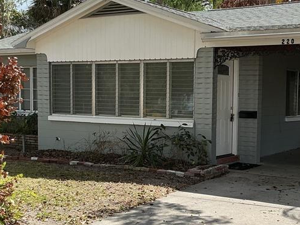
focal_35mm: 60
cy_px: 135
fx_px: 520
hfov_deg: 31.9
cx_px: 201
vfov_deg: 24.4
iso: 25
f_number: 1.8
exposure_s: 1/1055
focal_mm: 3
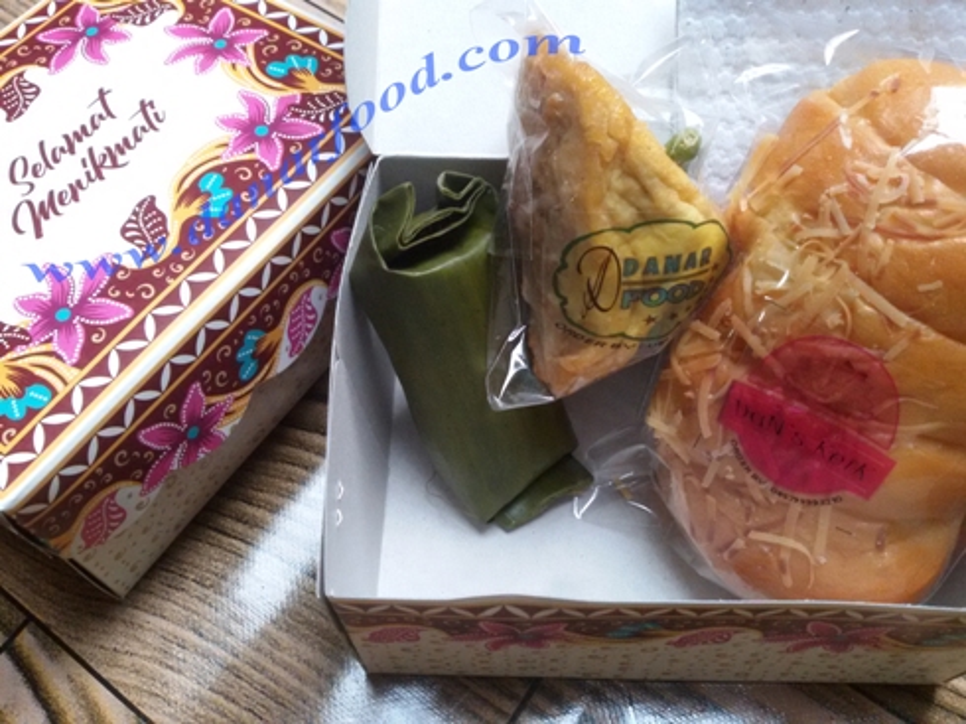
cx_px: 483
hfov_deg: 58.4
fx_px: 865
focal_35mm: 31
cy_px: 362
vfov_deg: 45.4
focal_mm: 2.93
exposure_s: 1/33
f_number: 2.4
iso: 250
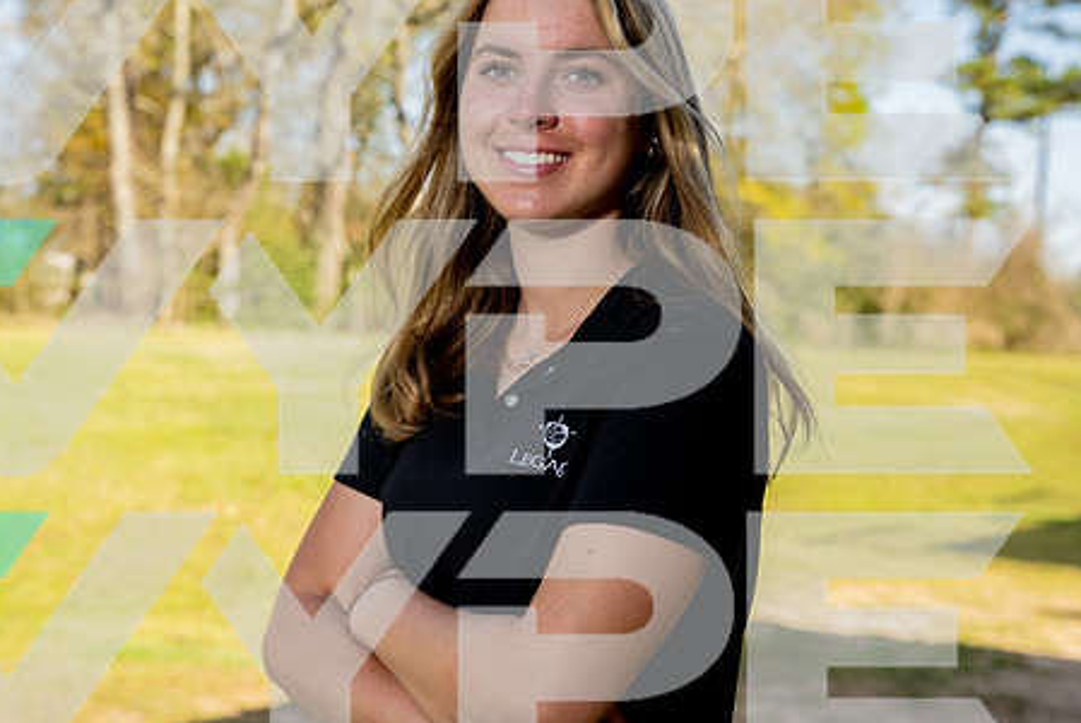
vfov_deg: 21.9
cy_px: 348
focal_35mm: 62
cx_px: 419
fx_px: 1863
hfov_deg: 32.2
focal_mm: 48
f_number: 4.5
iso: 100
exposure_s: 1/250
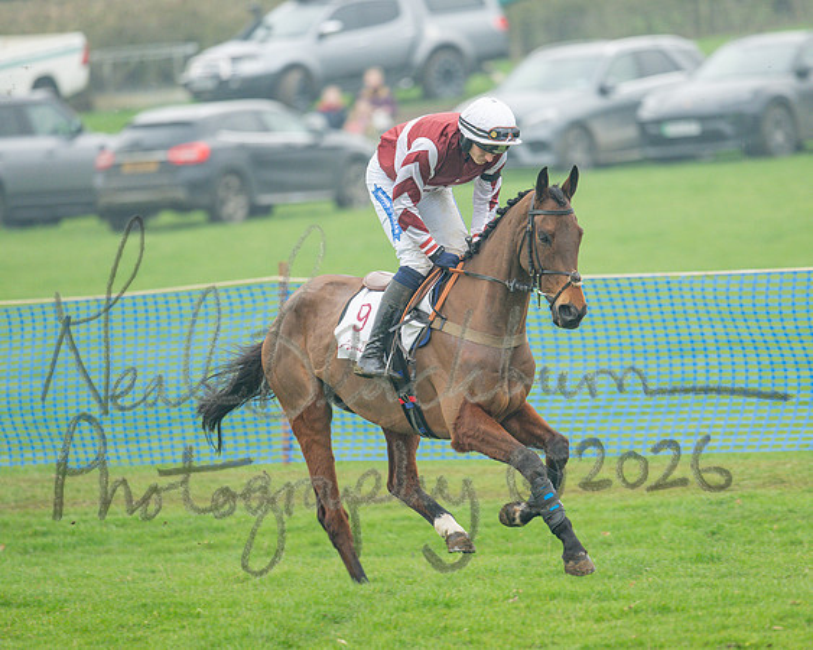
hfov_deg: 3.8
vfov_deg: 3.1
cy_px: 286
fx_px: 12133
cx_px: 361
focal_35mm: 504
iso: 800
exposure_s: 1/500
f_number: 4.5
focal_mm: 400
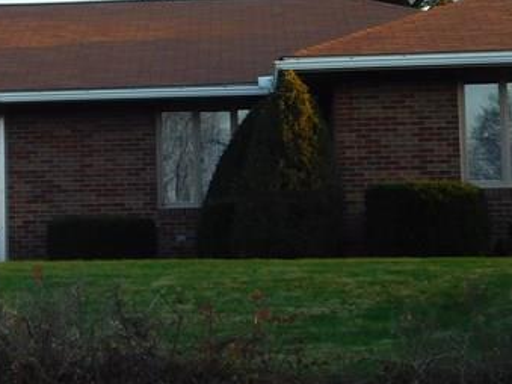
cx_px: 77
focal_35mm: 121
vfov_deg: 12.2
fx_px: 1789
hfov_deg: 16.1
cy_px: 94
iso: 125
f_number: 3.6
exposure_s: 1/125
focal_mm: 7.1
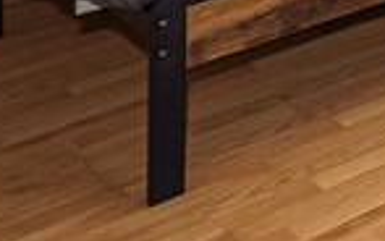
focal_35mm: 105
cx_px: 1382
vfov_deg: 9.2
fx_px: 1102
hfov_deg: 9.3
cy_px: -544
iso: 200
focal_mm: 14
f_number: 9
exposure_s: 1/100
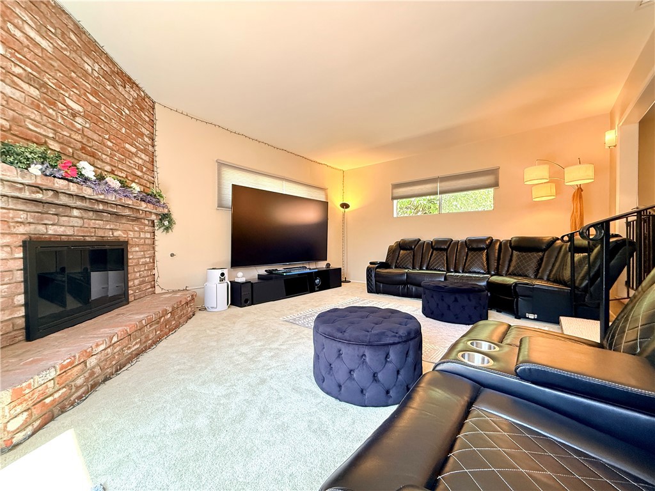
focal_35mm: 14
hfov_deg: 102.1
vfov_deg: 85.7
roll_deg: +0.1
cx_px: 328
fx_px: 265
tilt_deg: -0.9
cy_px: 246
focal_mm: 2.22
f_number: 2.2
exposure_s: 1/99
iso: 320
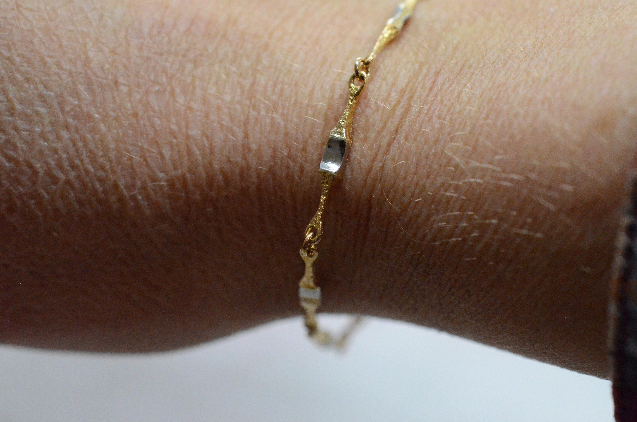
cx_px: 318
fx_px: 1059
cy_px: 211
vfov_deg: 22.5
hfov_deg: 33.5
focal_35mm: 60
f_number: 5.6
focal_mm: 40
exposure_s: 1/3200
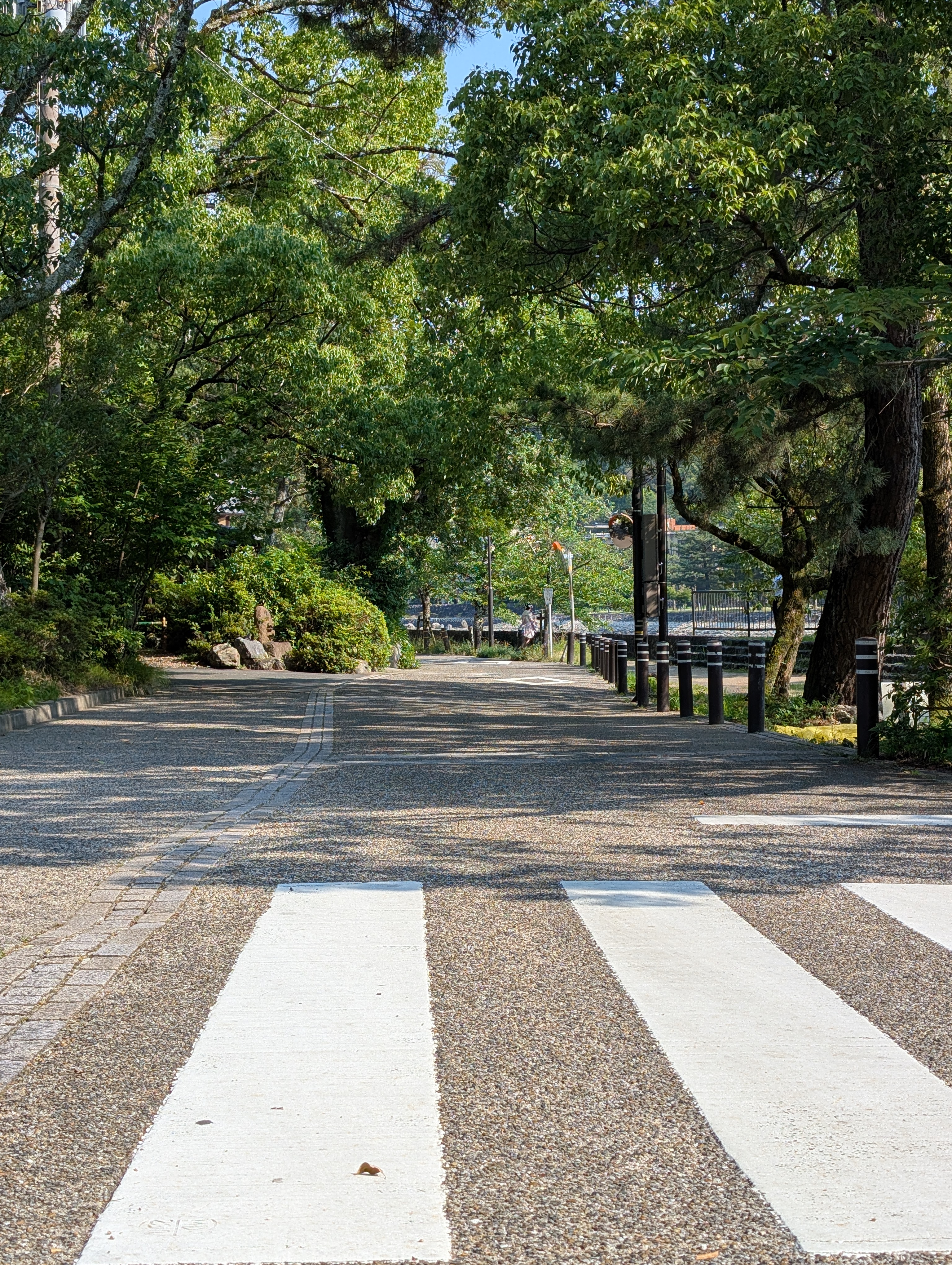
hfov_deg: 29.7
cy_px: 632
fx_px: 1792
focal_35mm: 49
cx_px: 476
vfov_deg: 38.9
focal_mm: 6.9
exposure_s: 1/695
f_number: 1.68
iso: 21
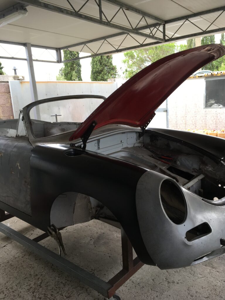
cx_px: 112
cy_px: 150
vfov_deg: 61.7
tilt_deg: -13.5
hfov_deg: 48.2
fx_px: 251
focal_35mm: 29
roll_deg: +3.1
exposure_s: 1/100
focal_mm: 4.15
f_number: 2.2
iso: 32
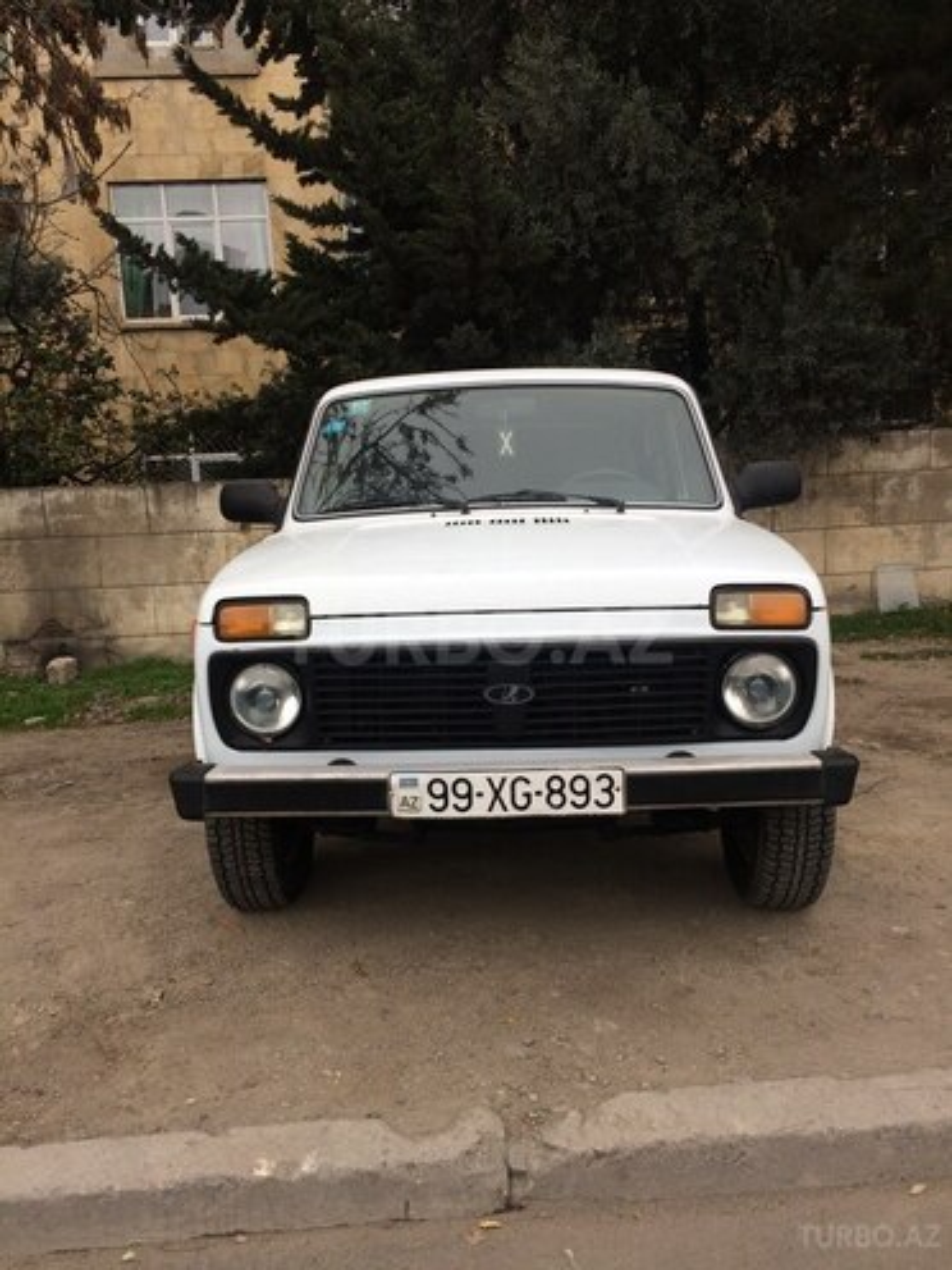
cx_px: 476
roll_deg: +2.9
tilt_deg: -7.9
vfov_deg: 61.7
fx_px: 1063
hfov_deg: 48.2
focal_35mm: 29
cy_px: 635
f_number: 2.2
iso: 32
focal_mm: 4.15
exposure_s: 1/281
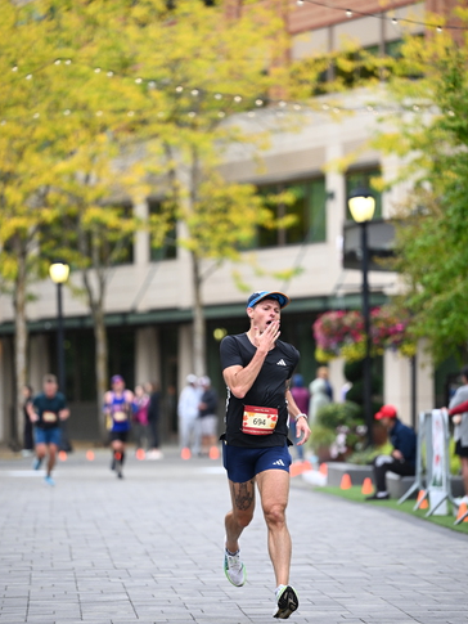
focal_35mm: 180
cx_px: 235
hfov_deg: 8.3
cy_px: 332
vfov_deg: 11.0
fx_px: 3243
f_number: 2.8
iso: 1000
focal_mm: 165
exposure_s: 1/1600
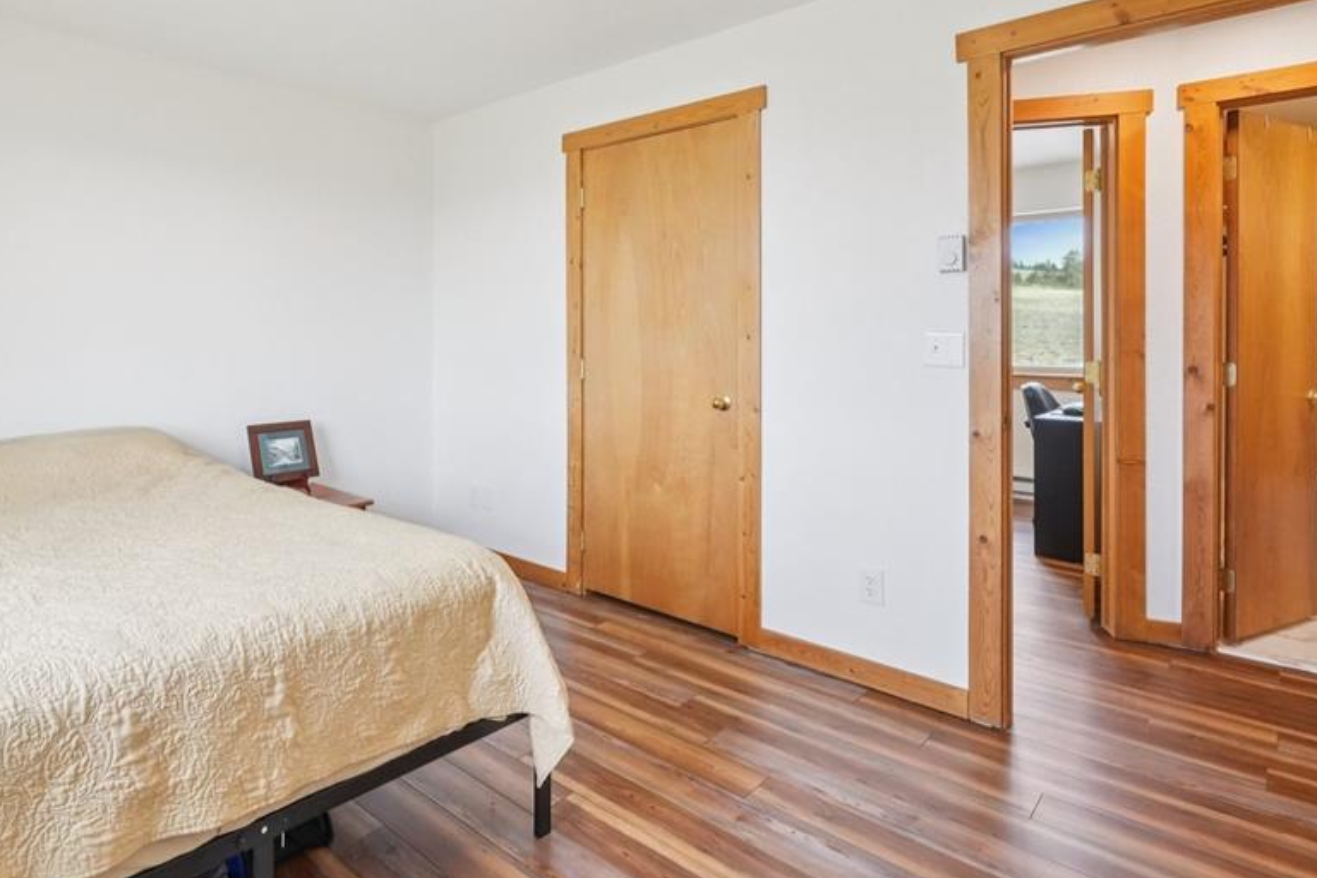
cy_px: 334
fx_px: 732
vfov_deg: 61.2
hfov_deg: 81.9
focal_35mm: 20
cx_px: 468
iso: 3200
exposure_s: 1/60
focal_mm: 10
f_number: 8
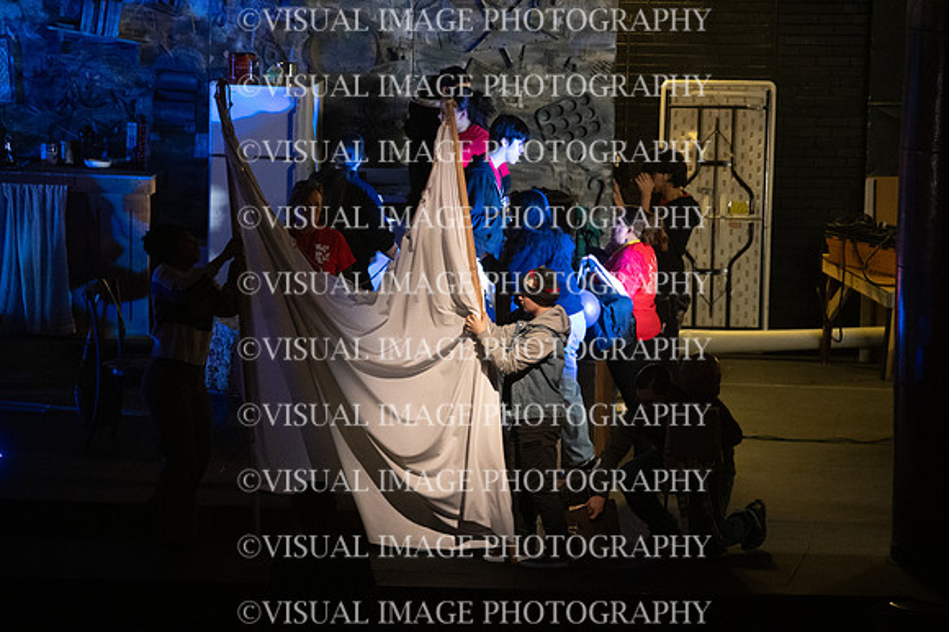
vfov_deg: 5.1
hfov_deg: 7.6
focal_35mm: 270
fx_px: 7113
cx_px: 474
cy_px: 316
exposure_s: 1/160
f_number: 6
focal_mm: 270
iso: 10000
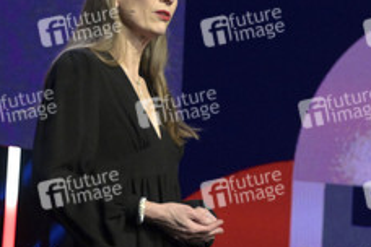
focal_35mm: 247
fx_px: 2545
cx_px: 362
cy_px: 150
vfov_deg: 5.6
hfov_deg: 8.3
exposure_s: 1/320
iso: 8000
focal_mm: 125
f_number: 5.6
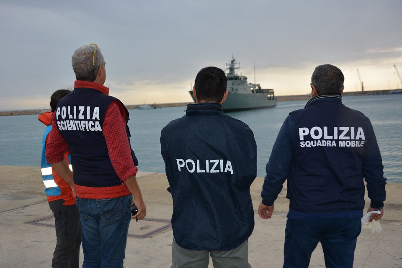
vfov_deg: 31.9
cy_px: 134
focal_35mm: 42
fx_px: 469
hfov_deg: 46.4
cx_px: 201
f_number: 5
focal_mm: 28
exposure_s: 1/200
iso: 100
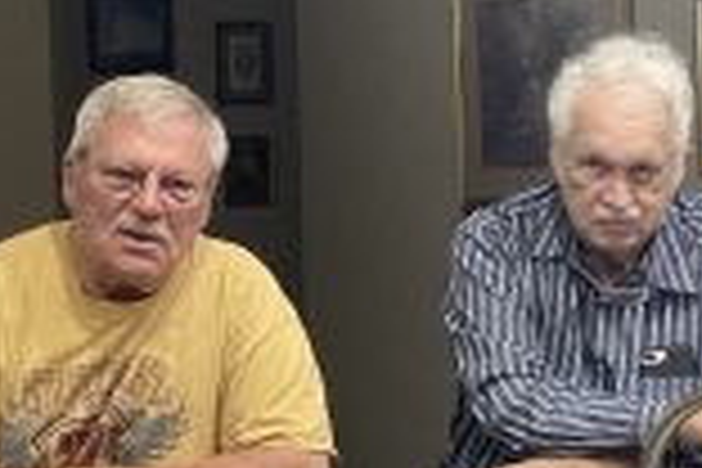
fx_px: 2476
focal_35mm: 127
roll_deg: +1.6
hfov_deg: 16.1
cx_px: 441
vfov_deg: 10.8
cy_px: 387
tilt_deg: -6.2
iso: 400
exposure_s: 1/60
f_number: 2
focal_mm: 6
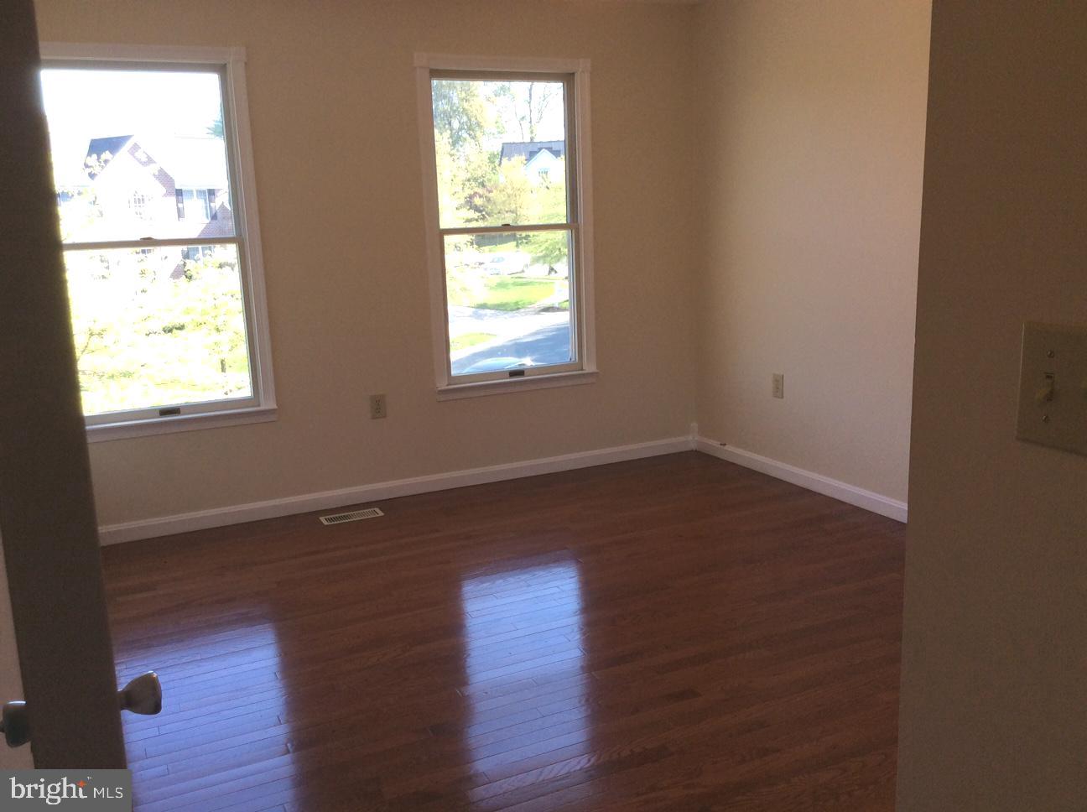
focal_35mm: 32
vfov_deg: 44.1
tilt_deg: -11.6
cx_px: 544
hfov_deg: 56.9
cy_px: 406
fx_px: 1003
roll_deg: +2.1
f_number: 2.4
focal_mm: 3.3
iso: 40
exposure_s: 1/120
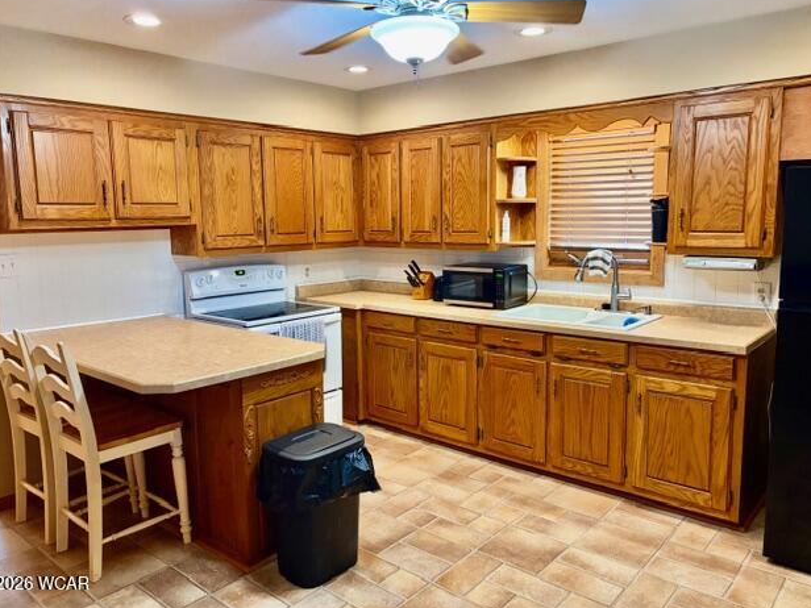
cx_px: 396
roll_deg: +1.2
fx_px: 633
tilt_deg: -7.7
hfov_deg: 65.3
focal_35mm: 27
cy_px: 296
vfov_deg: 51.3
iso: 500
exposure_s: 1/60
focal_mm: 5.96
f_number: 1.6
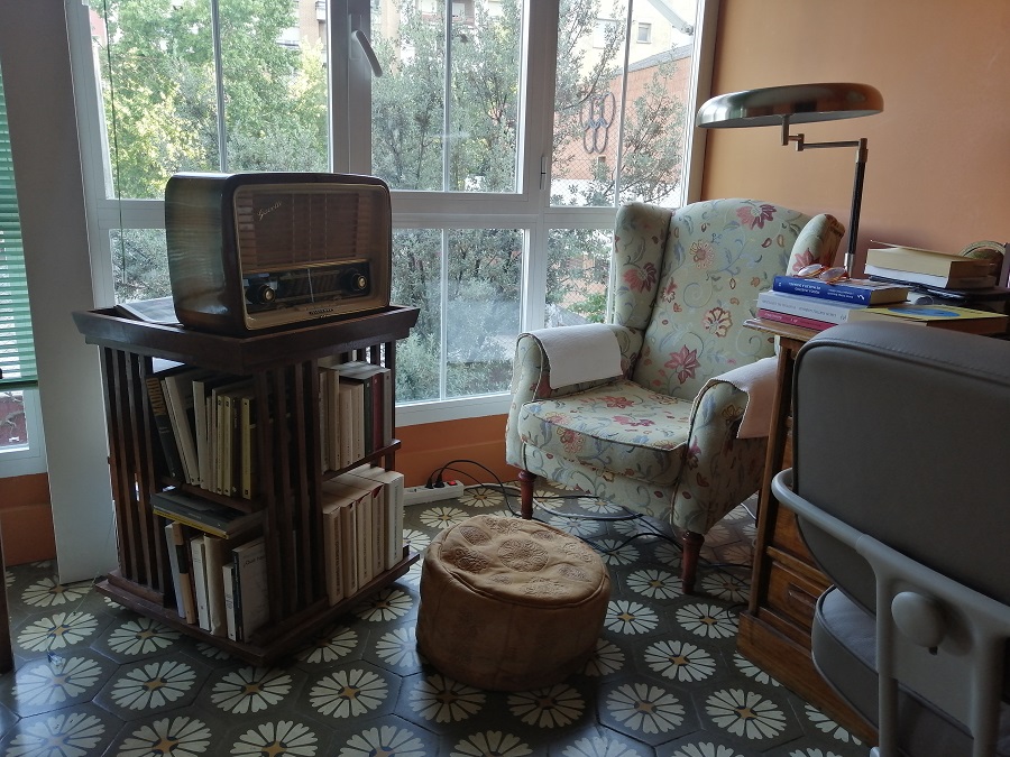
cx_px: 505
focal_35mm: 27
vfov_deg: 51.4
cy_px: 378
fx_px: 788
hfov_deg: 65.3
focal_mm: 3.88
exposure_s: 1/50
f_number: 1.8
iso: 100
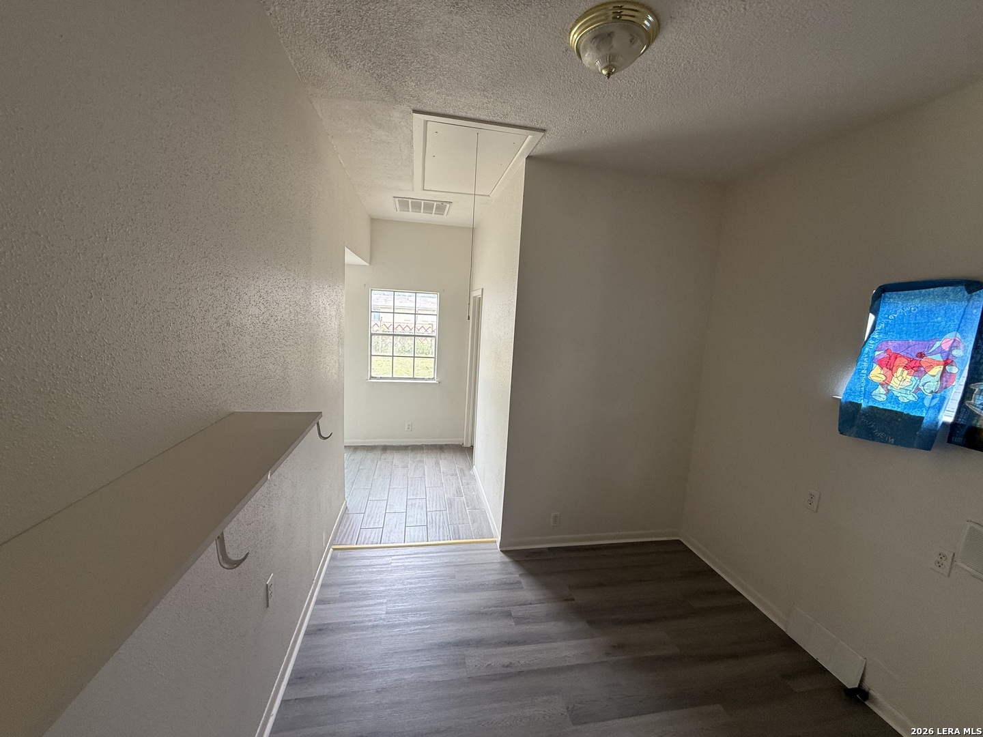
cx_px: 492
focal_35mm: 14
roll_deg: -4.0
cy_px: 368
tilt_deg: -8.7
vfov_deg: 85.7
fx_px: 398
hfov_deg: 102.1
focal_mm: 2.22
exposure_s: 1/99
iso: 100
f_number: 2.2
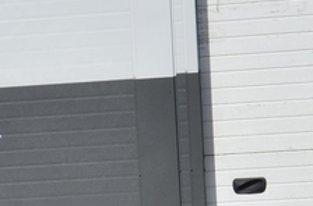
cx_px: -263
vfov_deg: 6.1
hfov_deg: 8.8
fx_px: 1933
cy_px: 260
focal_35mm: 223
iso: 125
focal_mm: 26
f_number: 11
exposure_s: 1/400
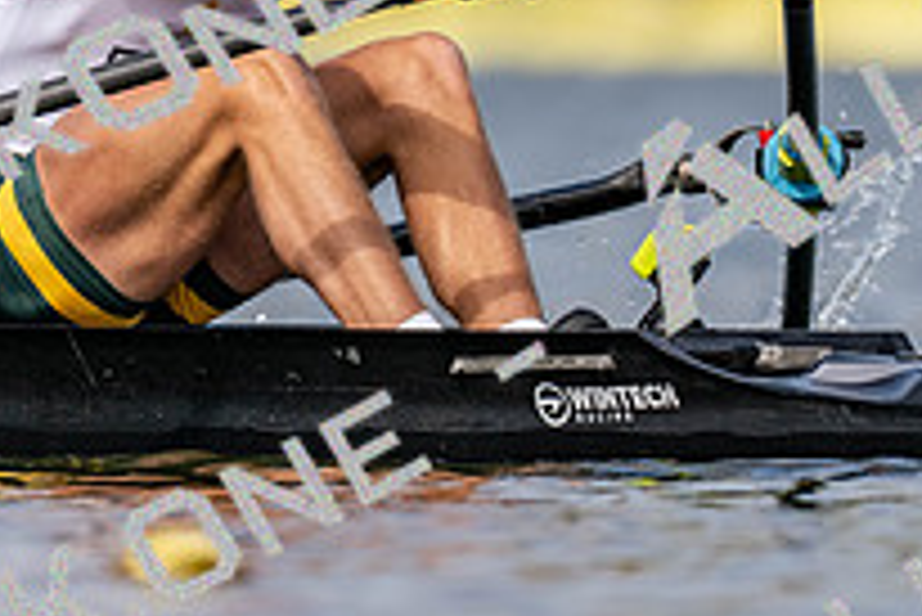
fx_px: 43594
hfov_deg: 1.2
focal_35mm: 1701
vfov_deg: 0.8
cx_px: 256
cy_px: -92
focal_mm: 600
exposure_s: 1/2500
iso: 320
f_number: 4
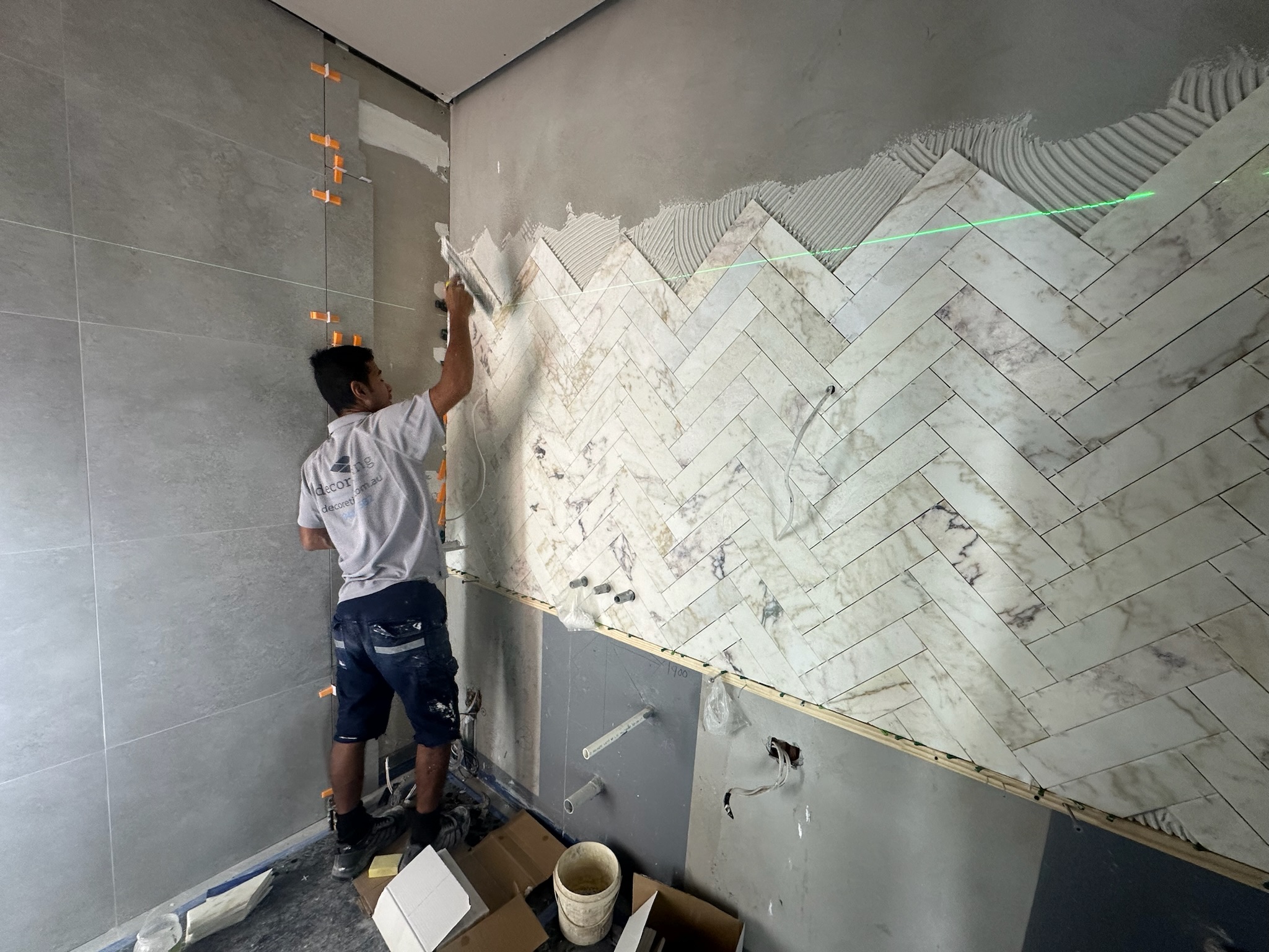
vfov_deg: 85.7
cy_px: 476
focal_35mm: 14
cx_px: 634
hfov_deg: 102.1
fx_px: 513
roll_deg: -3.0
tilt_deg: -4.8
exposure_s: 1/100
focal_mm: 2.22
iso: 160
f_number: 2.2
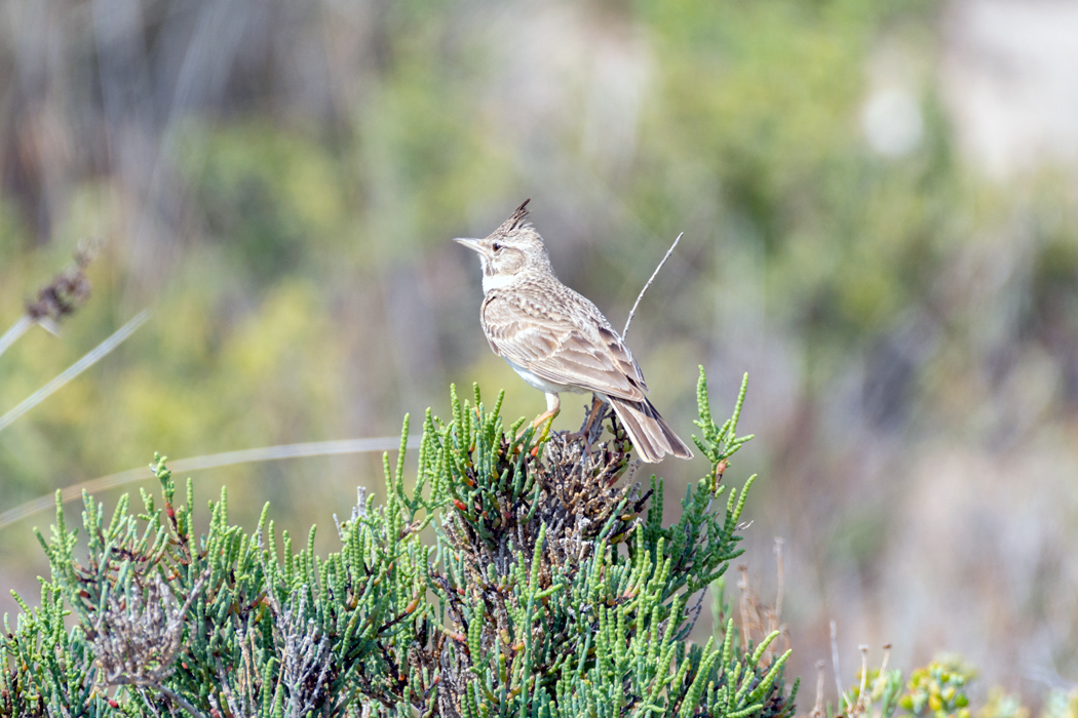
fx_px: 26948
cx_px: 539
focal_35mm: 900
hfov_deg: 2.3
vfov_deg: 1.5
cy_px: 359
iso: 500
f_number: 6.7
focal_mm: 600
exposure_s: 1/1500
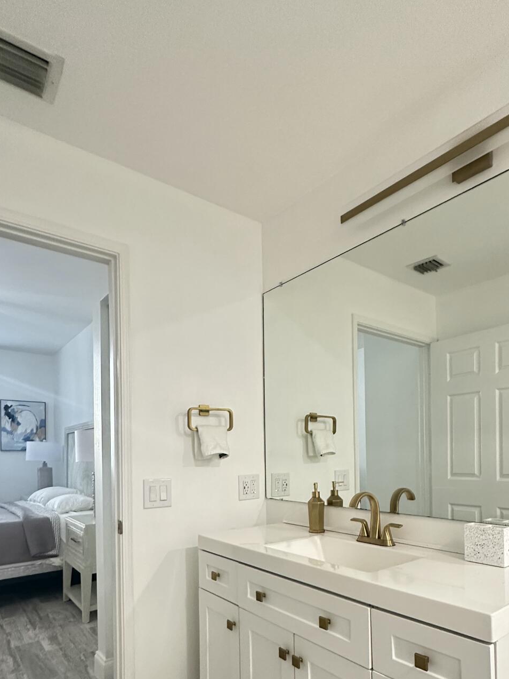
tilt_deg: +0.3
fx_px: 431
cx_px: 277
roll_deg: +0.2
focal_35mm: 22
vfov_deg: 73.9
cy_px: 455
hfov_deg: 61.0
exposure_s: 1/60
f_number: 2.2
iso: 500
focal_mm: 2.22
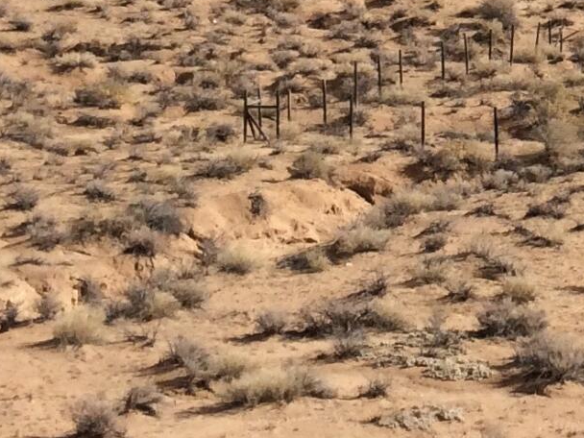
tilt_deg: -1.4
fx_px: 2413
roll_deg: +2.7
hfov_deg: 12.7
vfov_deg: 9.8
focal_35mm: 143
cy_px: -386
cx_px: 1005
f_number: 2.2
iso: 32
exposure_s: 1/3731
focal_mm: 4.15
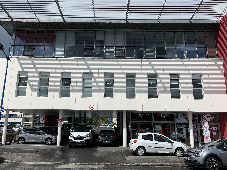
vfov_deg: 49.7
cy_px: 84
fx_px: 184
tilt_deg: +11.2
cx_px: 108
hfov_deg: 63.4
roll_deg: -0.6
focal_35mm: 28
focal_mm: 5.1
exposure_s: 1/6897
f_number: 1.6
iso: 50
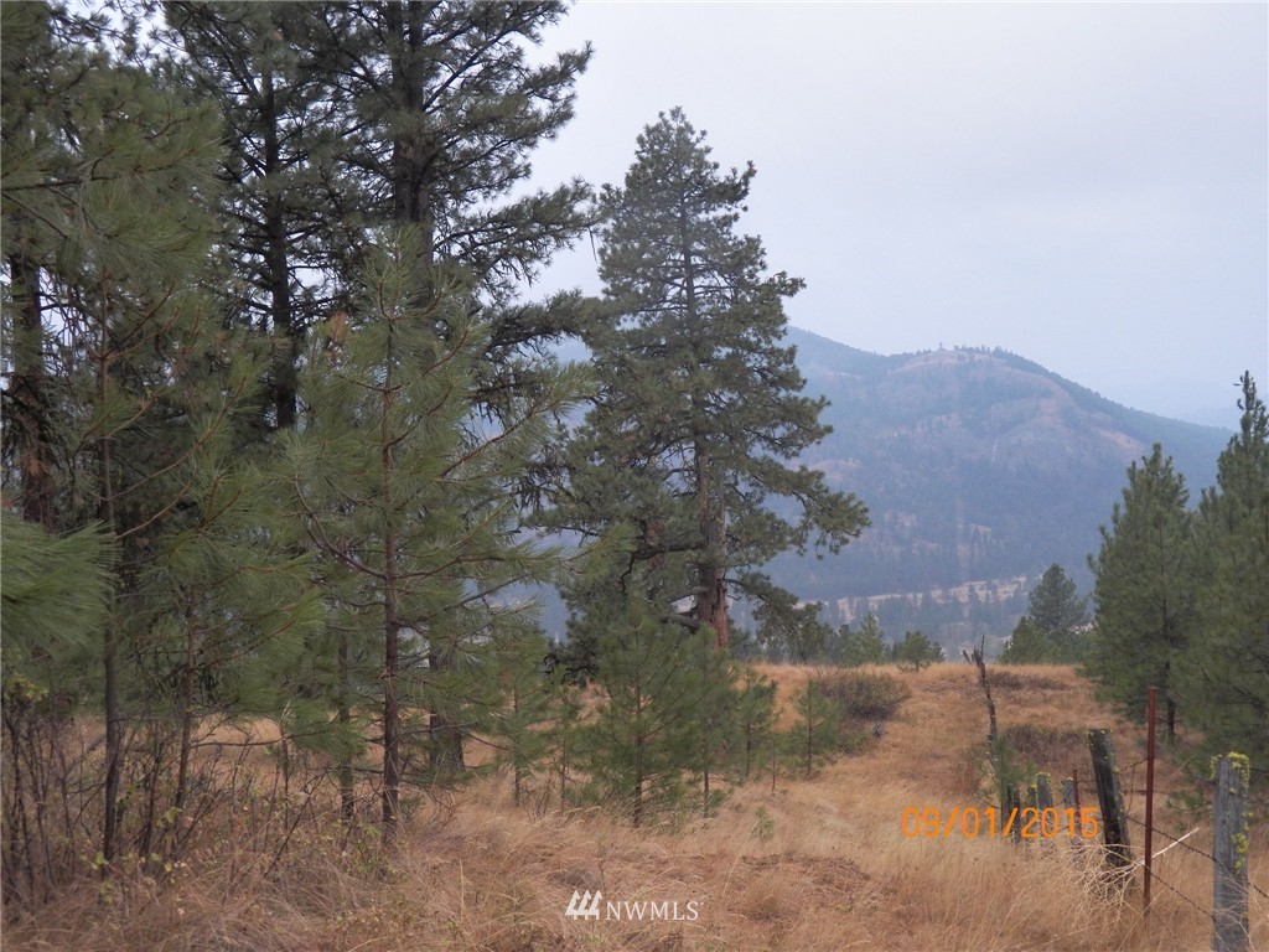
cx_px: 634
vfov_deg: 32.9
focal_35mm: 44
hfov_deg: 42.9
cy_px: 476
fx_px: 1613
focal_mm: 7.9
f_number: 3.2
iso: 125
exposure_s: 1/160
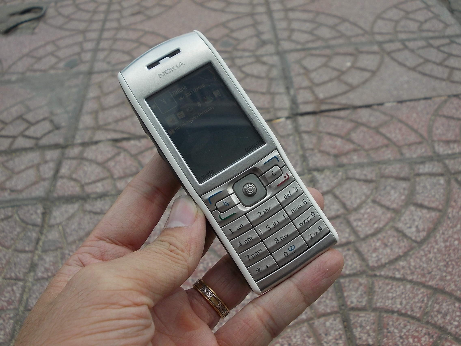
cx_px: 230
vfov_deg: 33.6
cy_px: 173
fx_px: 573
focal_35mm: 43
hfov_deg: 43.9
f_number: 3.3
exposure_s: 1/320
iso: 80
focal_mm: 6.1
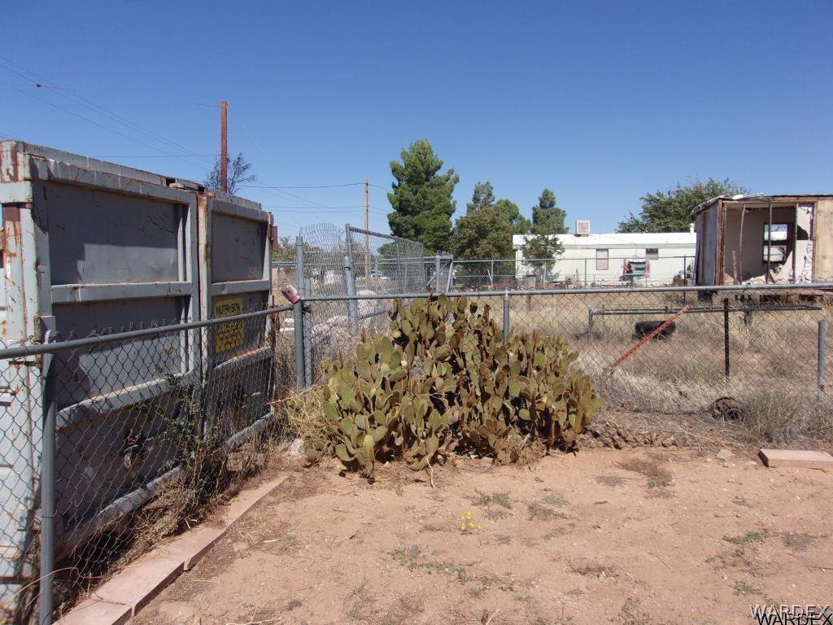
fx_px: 650
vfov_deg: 51.4
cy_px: 312
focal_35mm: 27
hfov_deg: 65.3
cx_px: 416
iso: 80
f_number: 10.4
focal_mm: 4.9
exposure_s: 1/140
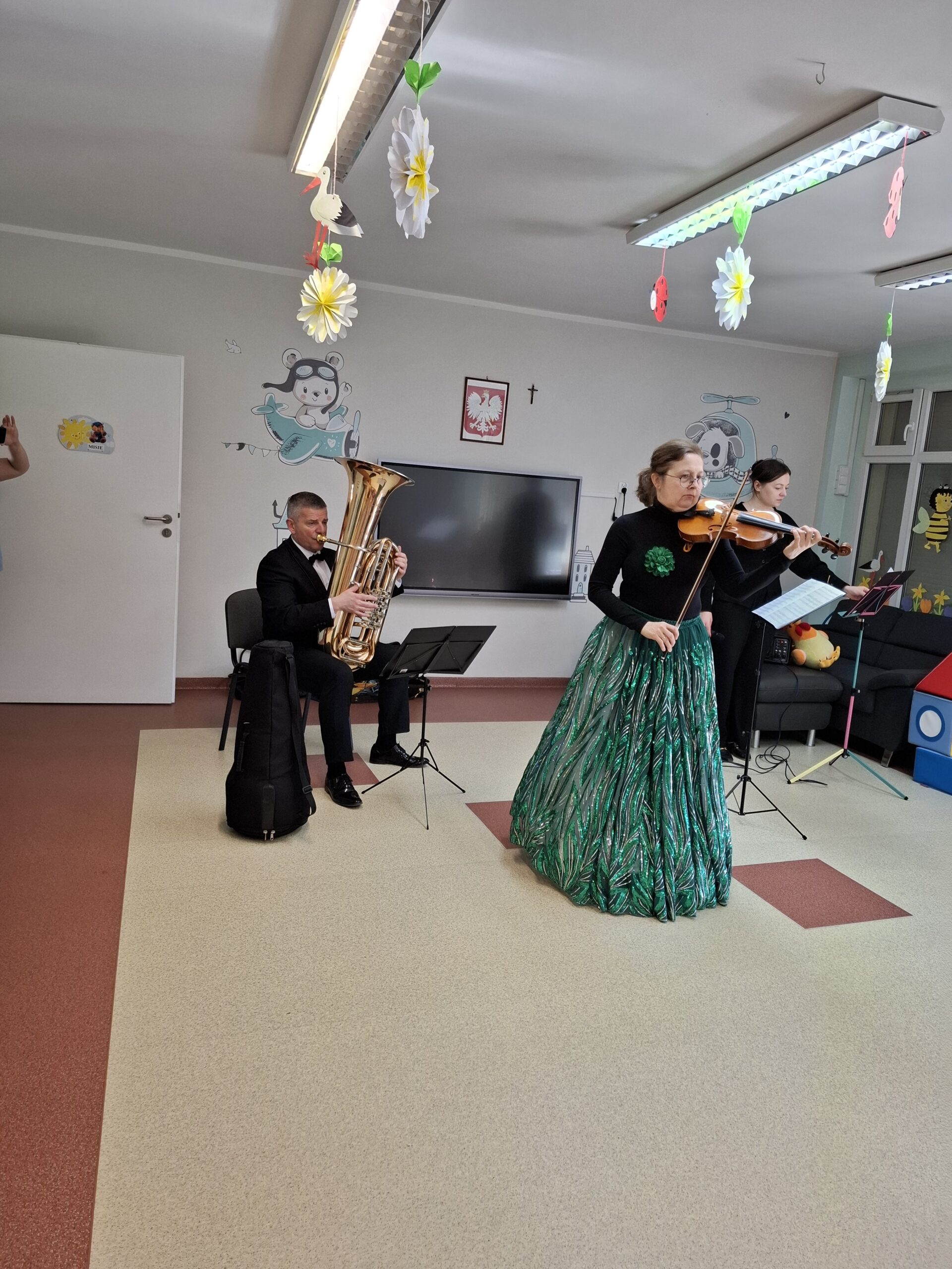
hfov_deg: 58.9
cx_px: 476
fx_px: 843
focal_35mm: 23
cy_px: 634
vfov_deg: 73.9
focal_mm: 5.54
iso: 160
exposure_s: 1/100
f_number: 1.8
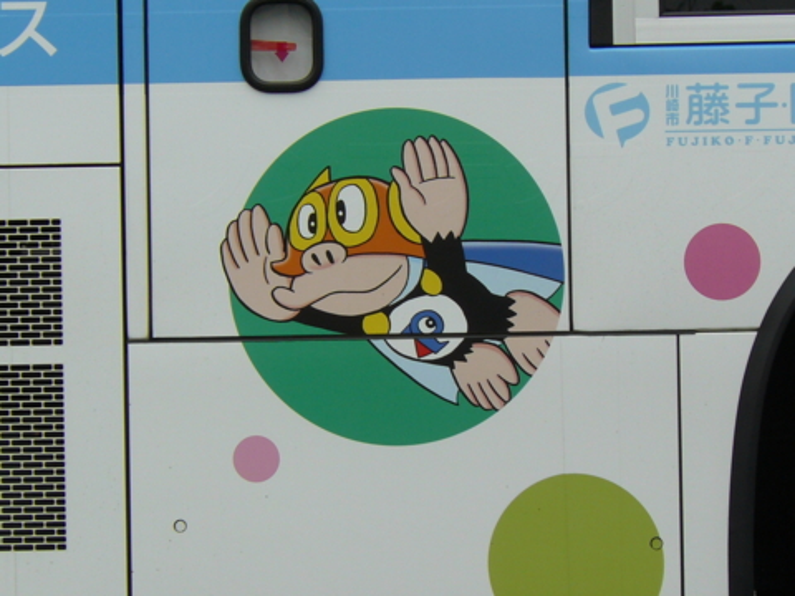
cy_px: 298
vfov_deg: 3.9
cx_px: 398
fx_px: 8819
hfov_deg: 5.2
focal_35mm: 384
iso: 100
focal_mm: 42.6
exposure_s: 1/200
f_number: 4.5
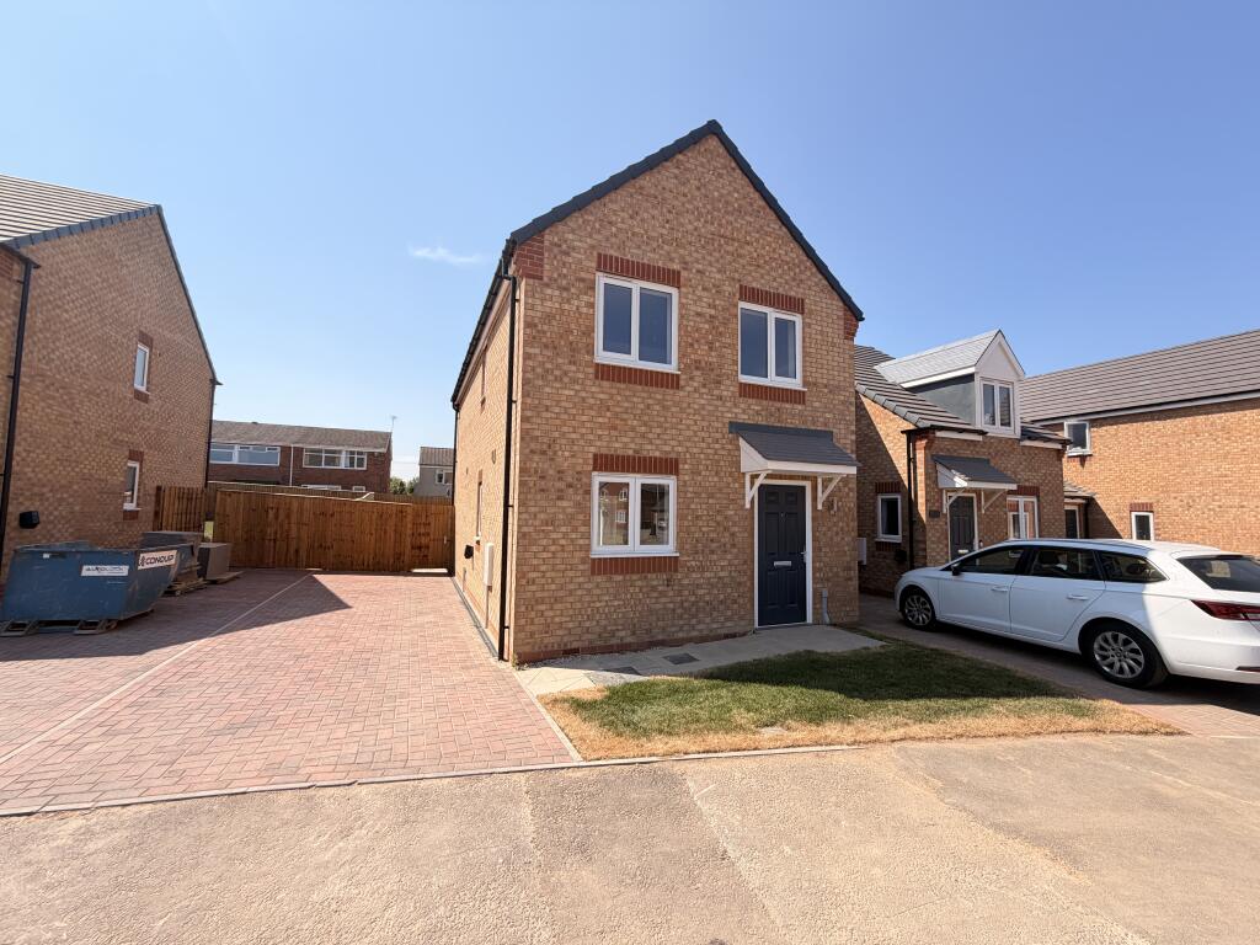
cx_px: 630
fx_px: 510
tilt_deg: +4.4
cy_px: 472
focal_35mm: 14
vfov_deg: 85.7
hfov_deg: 102.1
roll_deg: +0.1
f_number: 2.2
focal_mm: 2.22
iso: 32
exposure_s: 1/770
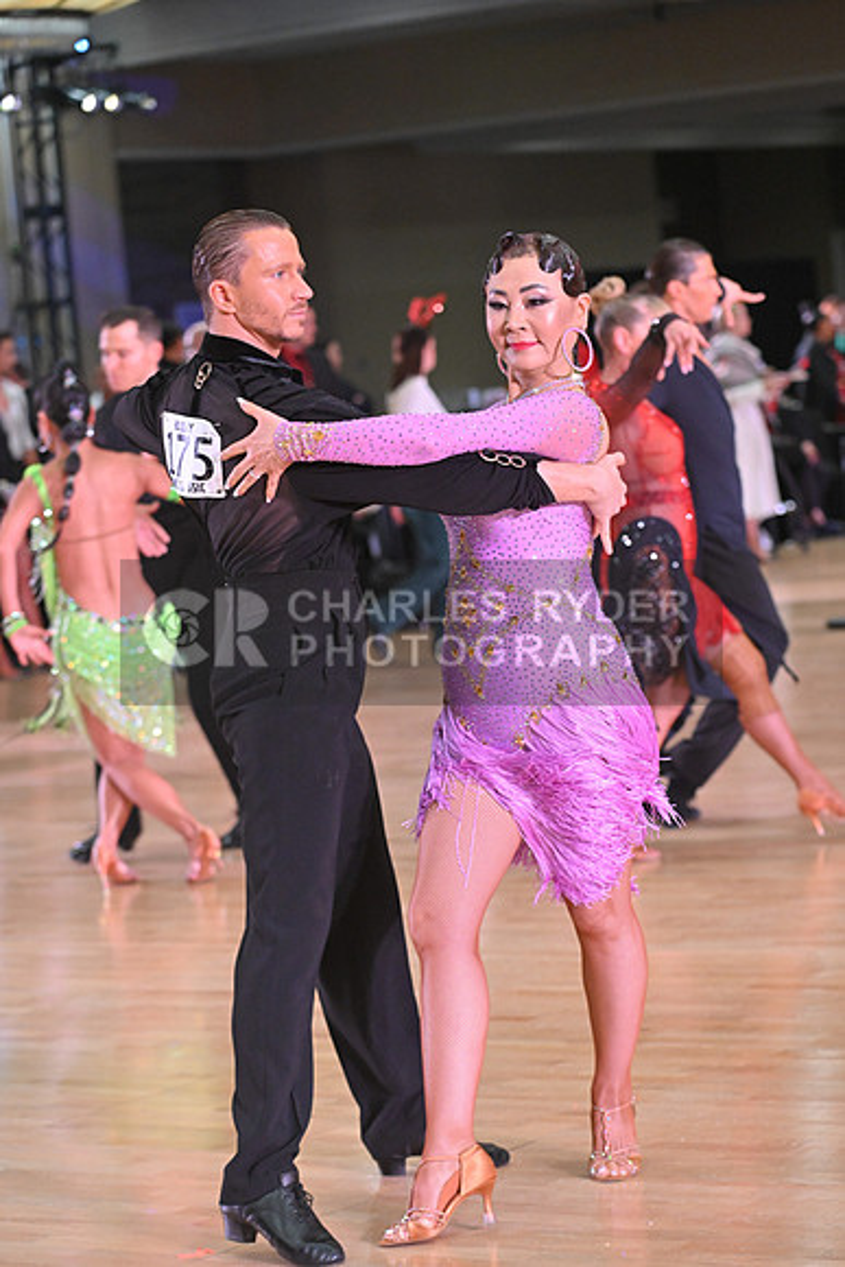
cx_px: 422
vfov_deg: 18.3
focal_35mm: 112
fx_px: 3941
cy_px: 634
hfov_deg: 12.2
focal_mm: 112
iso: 4000
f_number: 5
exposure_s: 1/400
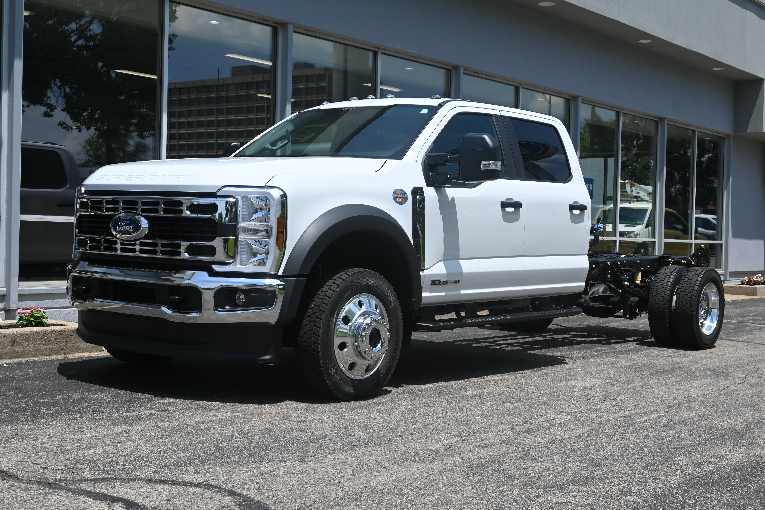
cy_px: 255
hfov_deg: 43.0
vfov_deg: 29.4
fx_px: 972
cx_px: 382
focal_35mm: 46
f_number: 8
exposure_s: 1/400
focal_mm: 30.5
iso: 100
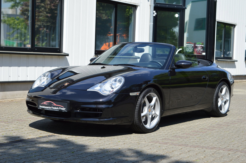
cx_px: 123
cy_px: 82
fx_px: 492
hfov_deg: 28.1
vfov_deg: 18.9
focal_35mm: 72
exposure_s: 1/250
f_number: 8
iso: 100
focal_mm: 48
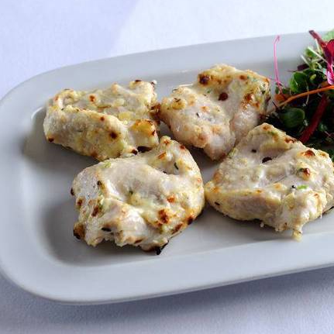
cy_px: 165
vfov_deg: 26.5
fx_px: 710
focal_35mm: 65
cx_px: 205
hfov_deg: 26.4
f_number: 9
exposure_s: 1/200
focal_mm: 50
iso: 400
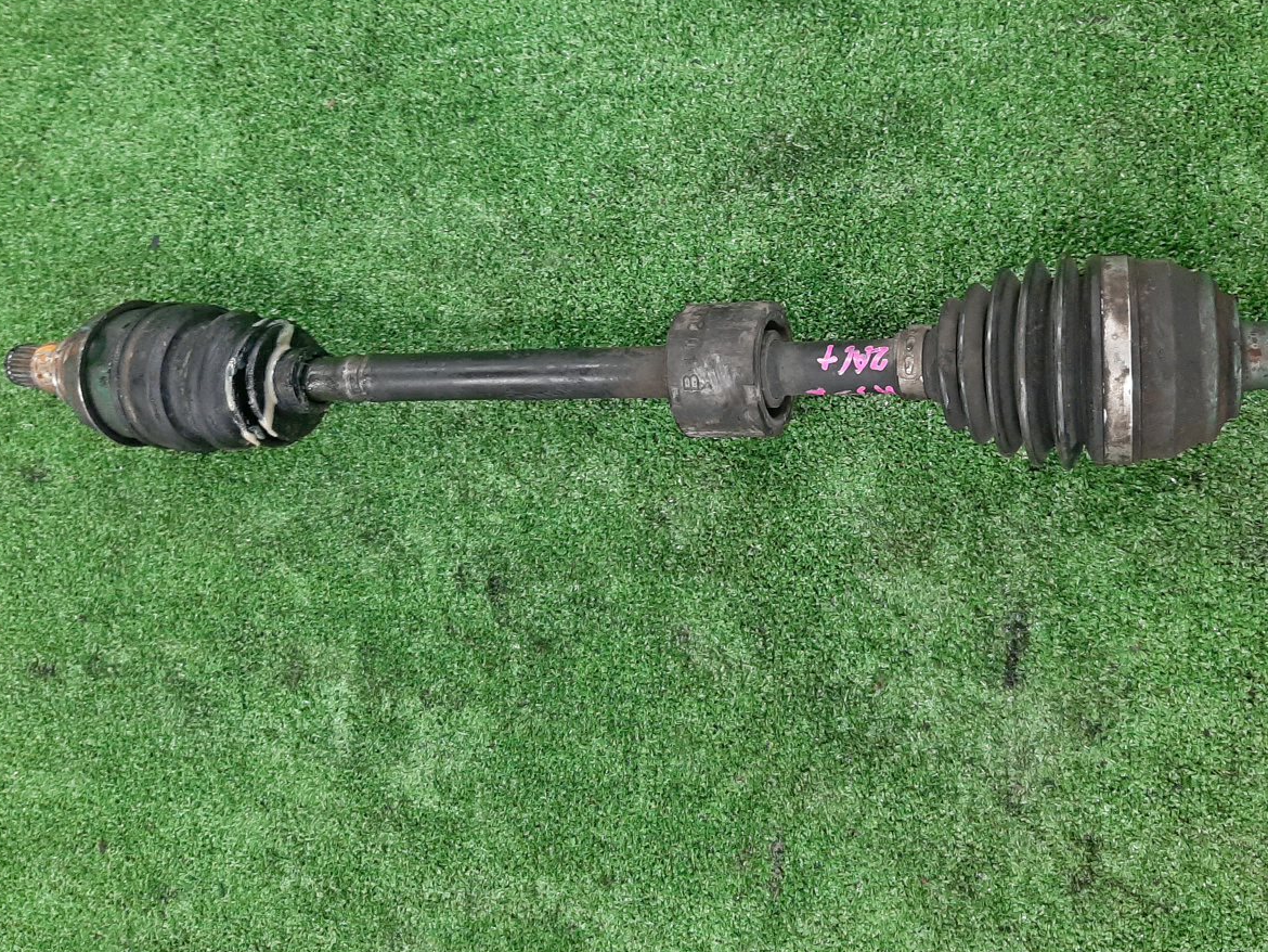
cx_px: 732
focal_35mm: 32
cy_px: 385
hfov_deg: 56.5
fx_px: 1172
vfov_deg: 44.0
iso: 186
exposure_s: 1/33
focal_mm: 3.93
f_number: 1.7
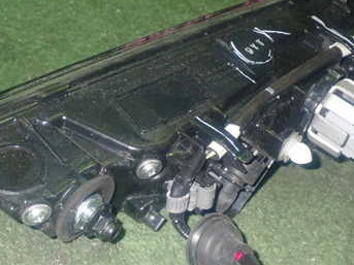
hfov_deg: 25.3
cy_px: 77
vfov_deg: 19.0
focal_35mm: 77
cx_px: 186
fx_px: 787
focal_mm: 7.84
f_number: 9
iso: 800
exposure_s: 1/40
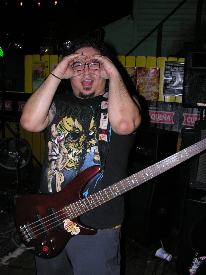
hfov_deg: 40.7
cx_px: 103
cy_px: 138
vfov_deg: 52.6
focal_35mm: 35
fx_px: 278
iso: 50
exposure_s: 1/60.1
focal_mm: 8.9
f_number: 2.8
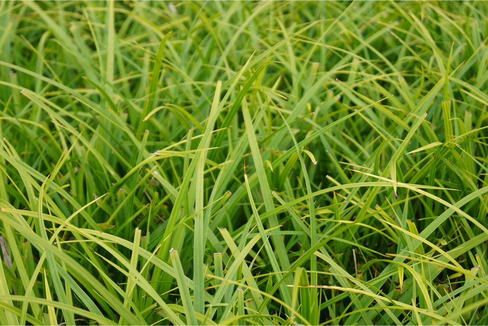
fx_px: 1118
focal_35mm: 82
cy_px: 163
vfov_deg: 16.6
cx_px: 244
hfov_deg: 24.6
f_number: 5.6
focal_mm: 55
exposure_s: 1/100
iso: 100
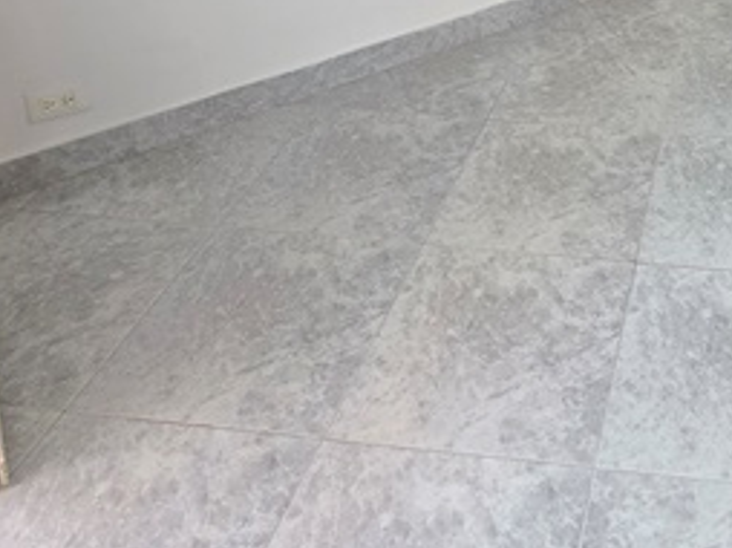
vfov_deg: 30.2
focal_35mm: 41
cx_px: 706
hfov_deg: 40.9
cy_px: -98
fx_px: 866
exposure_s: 1/120
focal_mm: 2.2
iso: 160
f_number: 1.9
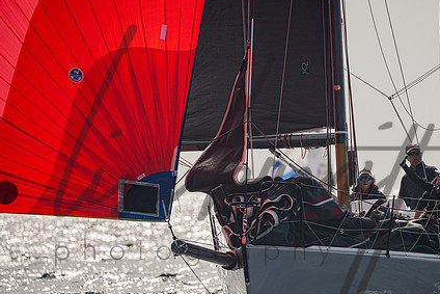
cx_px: 285
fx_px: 6357
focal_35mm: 520
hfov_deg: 4.0
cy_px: 173
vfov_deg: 2.6
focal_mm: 380
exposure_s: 1/2500
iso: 320
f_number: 6.3
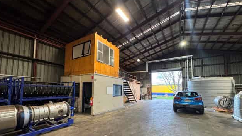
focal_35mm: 16
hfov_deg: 99.3
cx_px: 116
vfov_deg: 66.3
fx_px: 103
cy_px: 84
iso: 200
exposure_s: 1/50
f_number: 2.2
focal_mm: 2.22
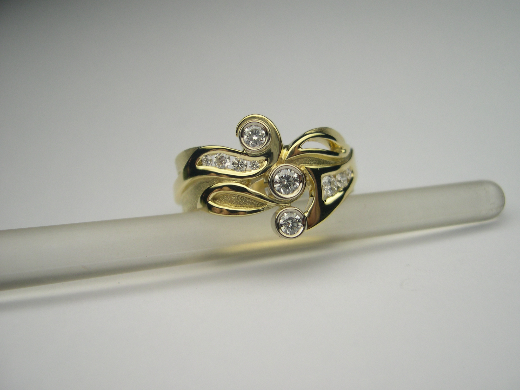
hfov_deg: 46.8
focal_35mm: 40
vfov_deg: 36.0
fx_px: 601
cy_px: 192
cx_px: 272
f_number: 2.8
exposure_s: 1/451
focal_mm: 8
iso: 100
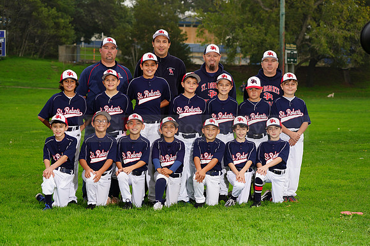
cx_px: 185
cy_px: 123
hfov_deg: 20.4
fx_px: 1027
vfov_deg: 13.7
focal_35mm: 100
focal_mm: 100
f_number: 5.6
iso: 200
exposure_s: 1/250
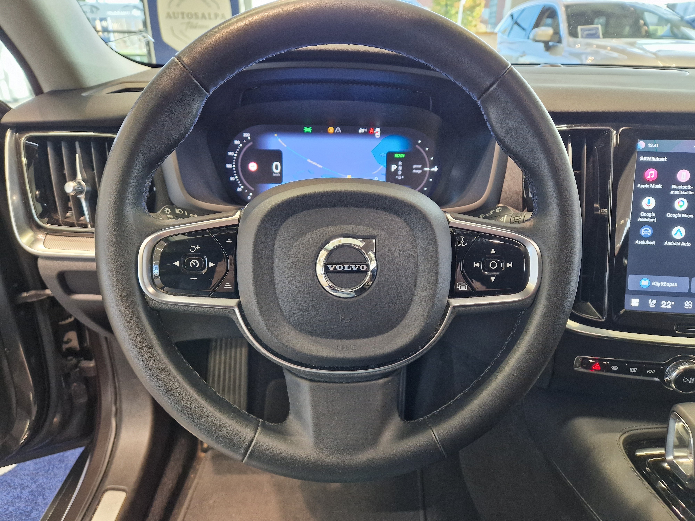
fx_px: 462
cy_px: 260
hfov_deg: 73.9
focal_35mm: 23
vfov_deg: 58.9
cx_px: 348
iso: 400
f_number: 1.8
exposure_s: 1/100
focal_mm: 5.4
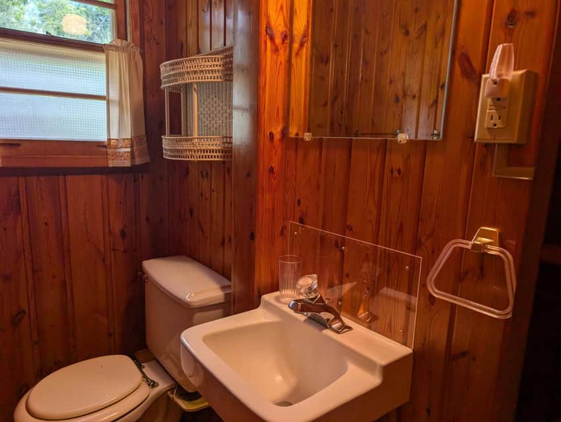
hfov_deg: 71.5
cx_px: 280
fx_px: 390
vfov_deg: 56.9
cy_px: 211
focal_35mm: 24
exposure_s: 1/120
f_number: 1.7
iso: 83
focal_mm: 6.9
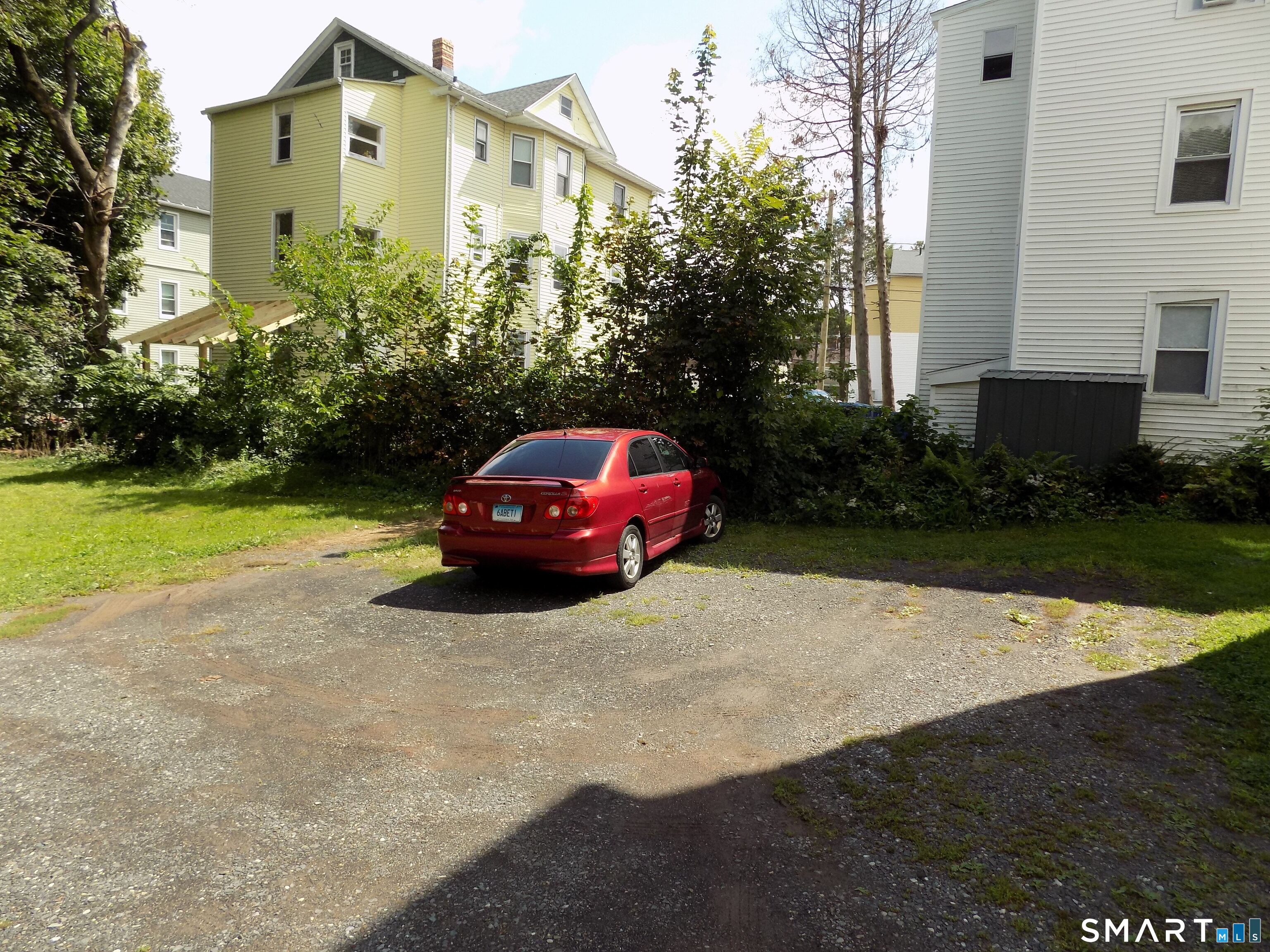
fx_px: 844
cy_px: 476
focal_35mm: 23
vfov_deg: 58.9
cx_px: 635
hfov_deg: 73.9
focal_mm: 4
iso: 80
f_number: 3.1
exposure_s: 1/500
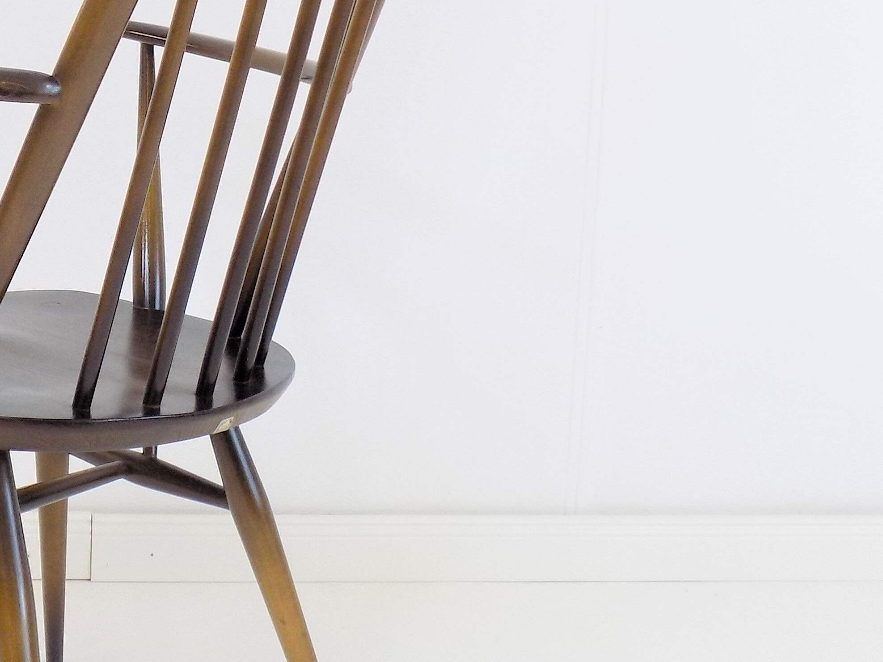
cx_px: 25
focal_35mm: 60
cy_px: 247
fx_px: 1530
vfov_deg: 24.3
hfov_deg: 30.2
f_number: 3.1
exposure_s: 1/40
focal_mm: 4
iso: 80
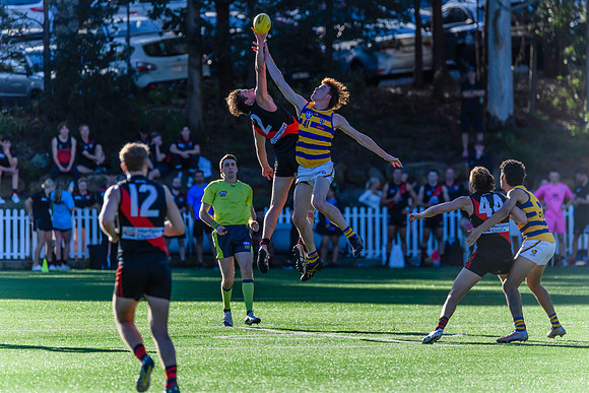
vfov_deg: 3.0
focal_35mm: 457
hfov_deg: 4.5
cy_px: 193
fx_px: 7477
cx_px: 299
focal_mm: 450
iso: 800
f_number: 6
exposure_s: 1/2000
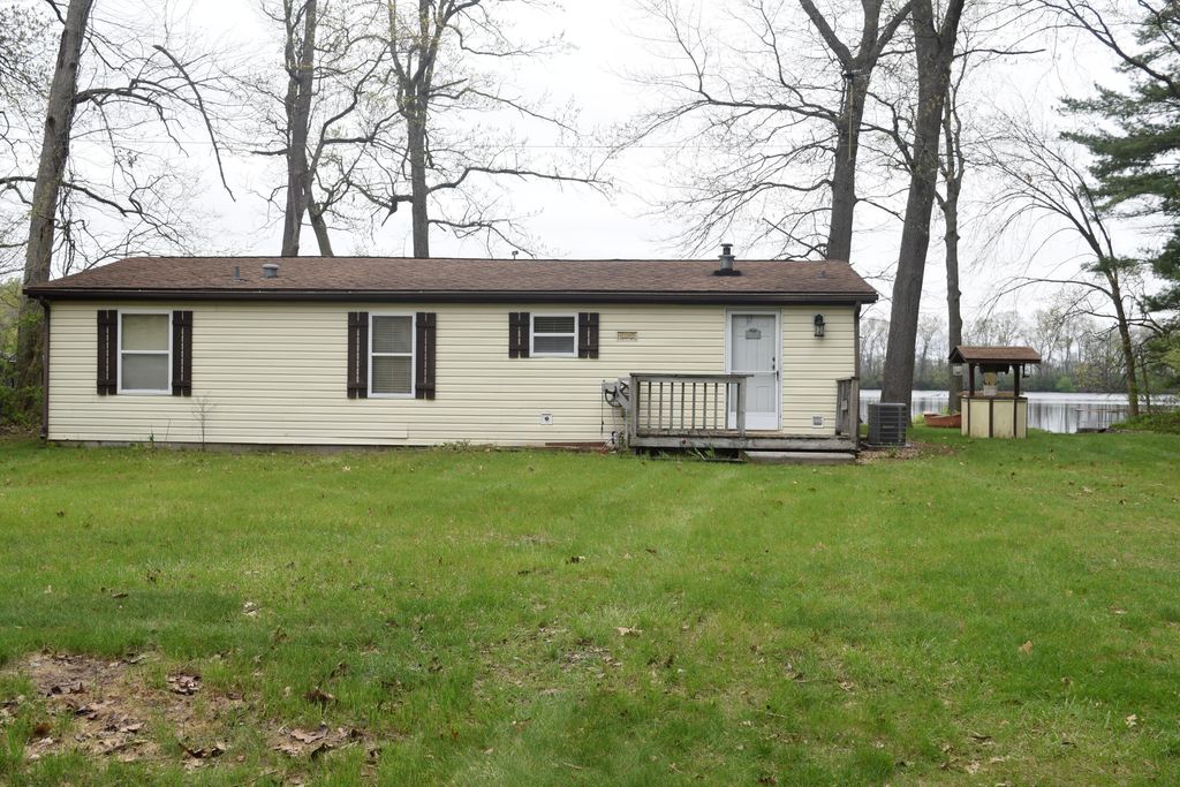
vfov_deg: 33.0
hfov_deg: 47.9
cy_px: 394
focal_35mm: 40
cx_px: 590
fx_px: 1328
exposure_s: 1/320
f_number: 9
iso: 200
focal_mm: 27
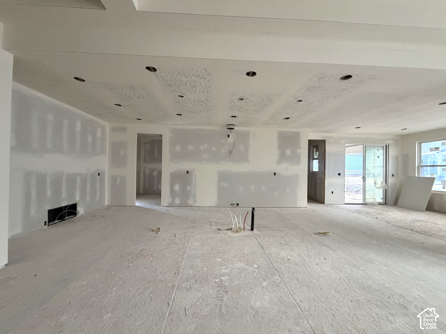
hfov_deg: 102.1
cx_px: 223
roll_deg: -1.0
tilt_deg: +1.0
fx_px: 180
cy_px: 167
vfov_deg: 85.7
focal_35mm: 14
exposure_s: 1/60
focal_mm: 2.22
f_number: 2.2
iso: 320
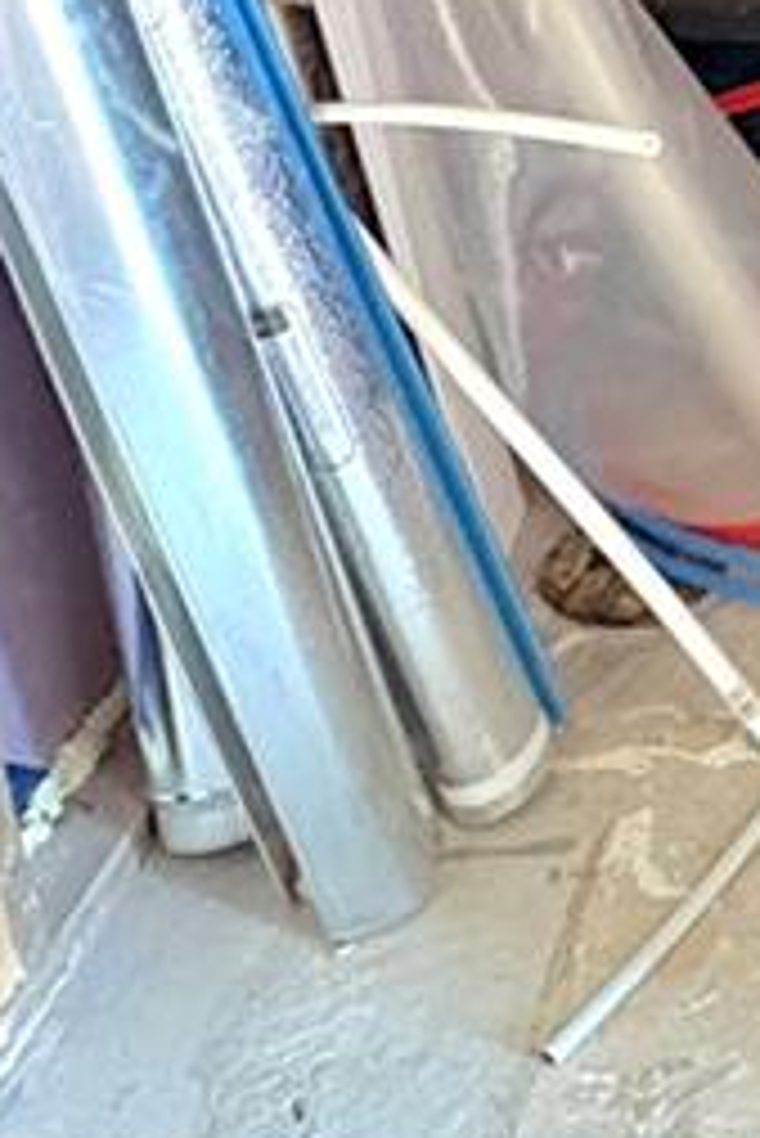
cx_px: 1259
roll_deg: +0.2
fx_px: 2182
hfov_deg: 17.1
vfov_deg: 26.7
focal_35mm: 69
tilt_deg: -19.1
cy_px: -130
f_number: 2.2
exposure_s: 1/38
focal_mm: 2.22
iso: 1000
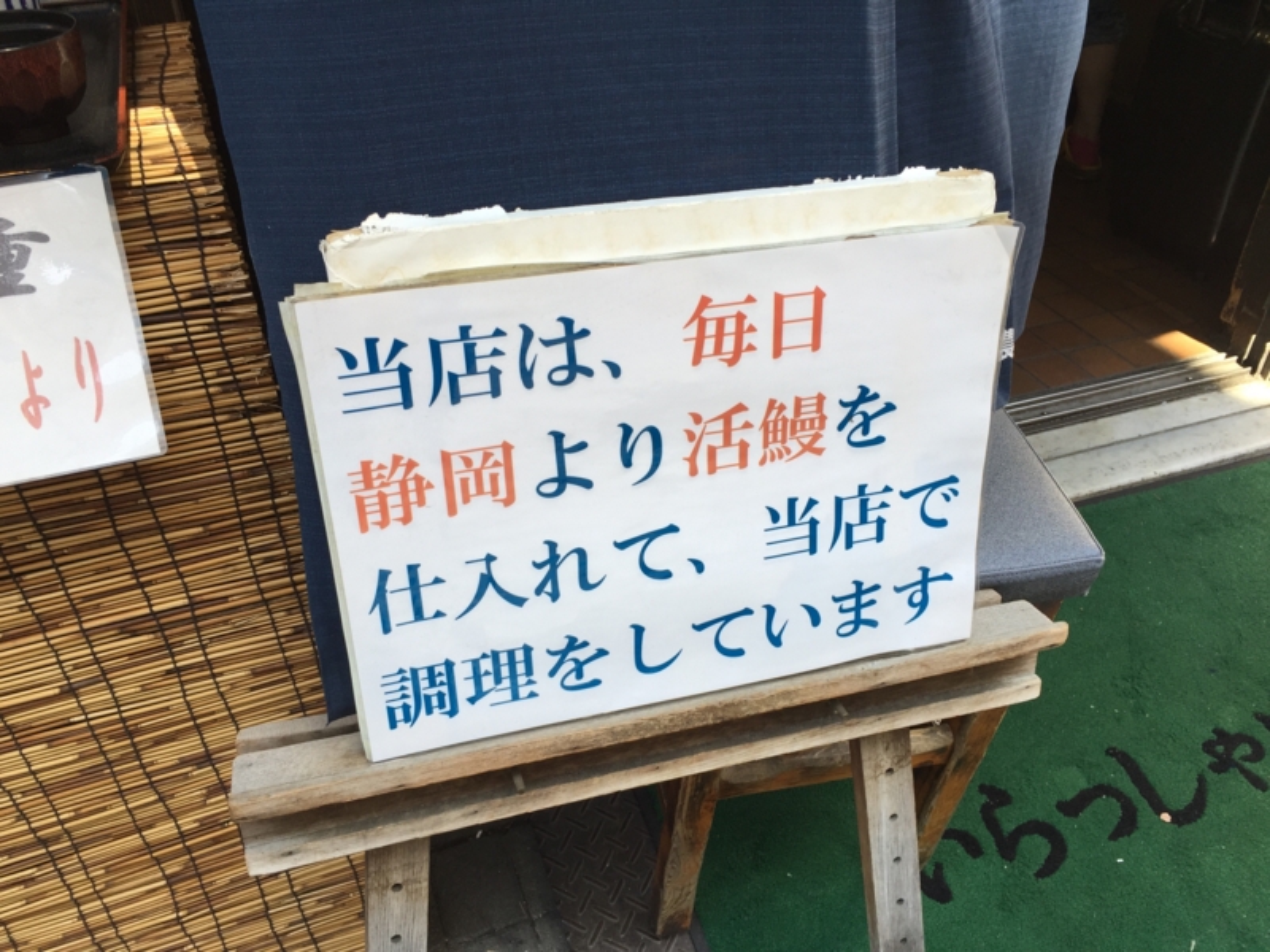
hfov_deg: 61.7
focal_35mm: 29
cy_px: 476
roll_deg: -1.7
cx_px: 635
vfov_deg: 48.2
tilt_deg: -37.2
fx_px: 1064
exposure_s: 1/120
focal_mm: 4.15
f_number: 2.2
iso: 32
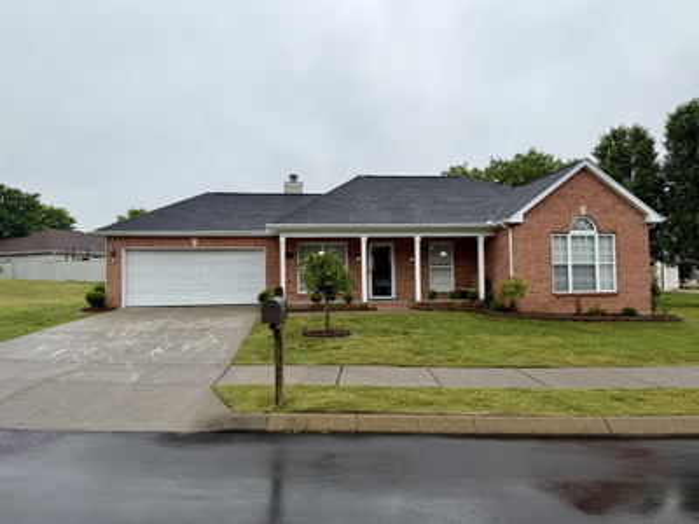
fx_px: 485
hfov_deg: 71.6
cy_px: 262
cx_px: 350
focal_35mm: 24
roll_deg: +1.0
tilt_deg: +2.1
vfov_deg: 56.8
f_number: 1.78
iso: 80
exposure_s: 1/1618
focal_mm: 6.76
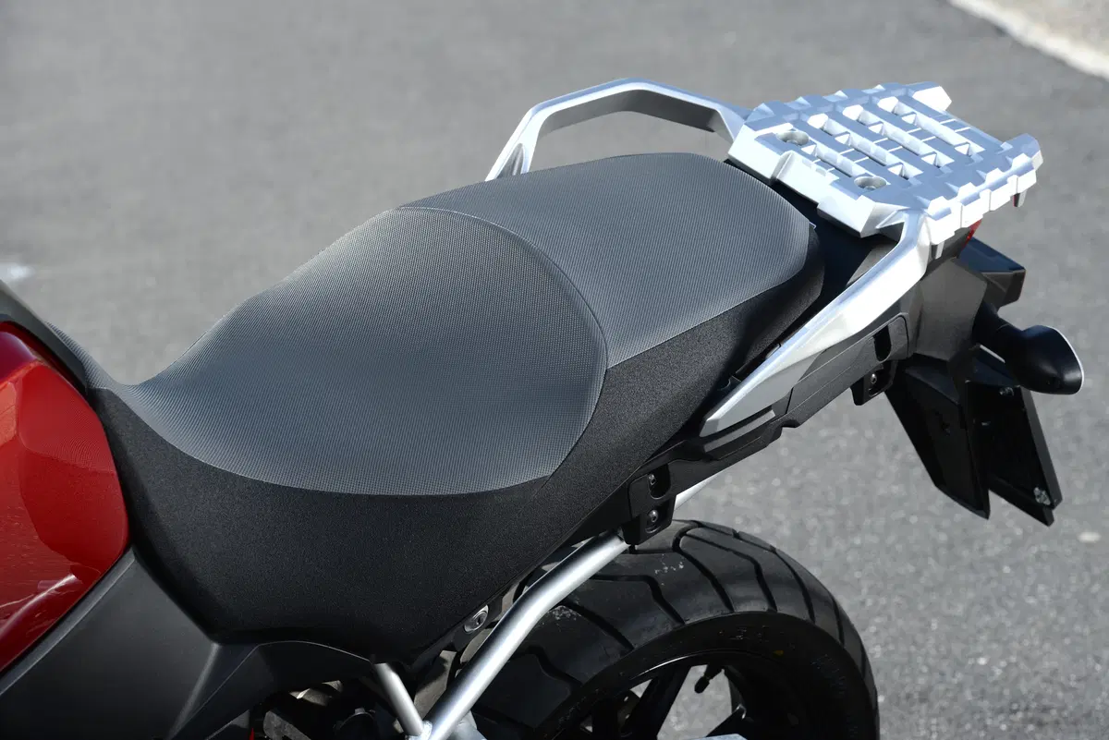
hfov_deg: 15.2
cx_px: 554
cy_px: 370
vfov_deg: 10.2
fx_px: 4160
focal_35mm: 135
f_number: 9
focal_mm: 135
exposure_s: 1/250
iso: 200
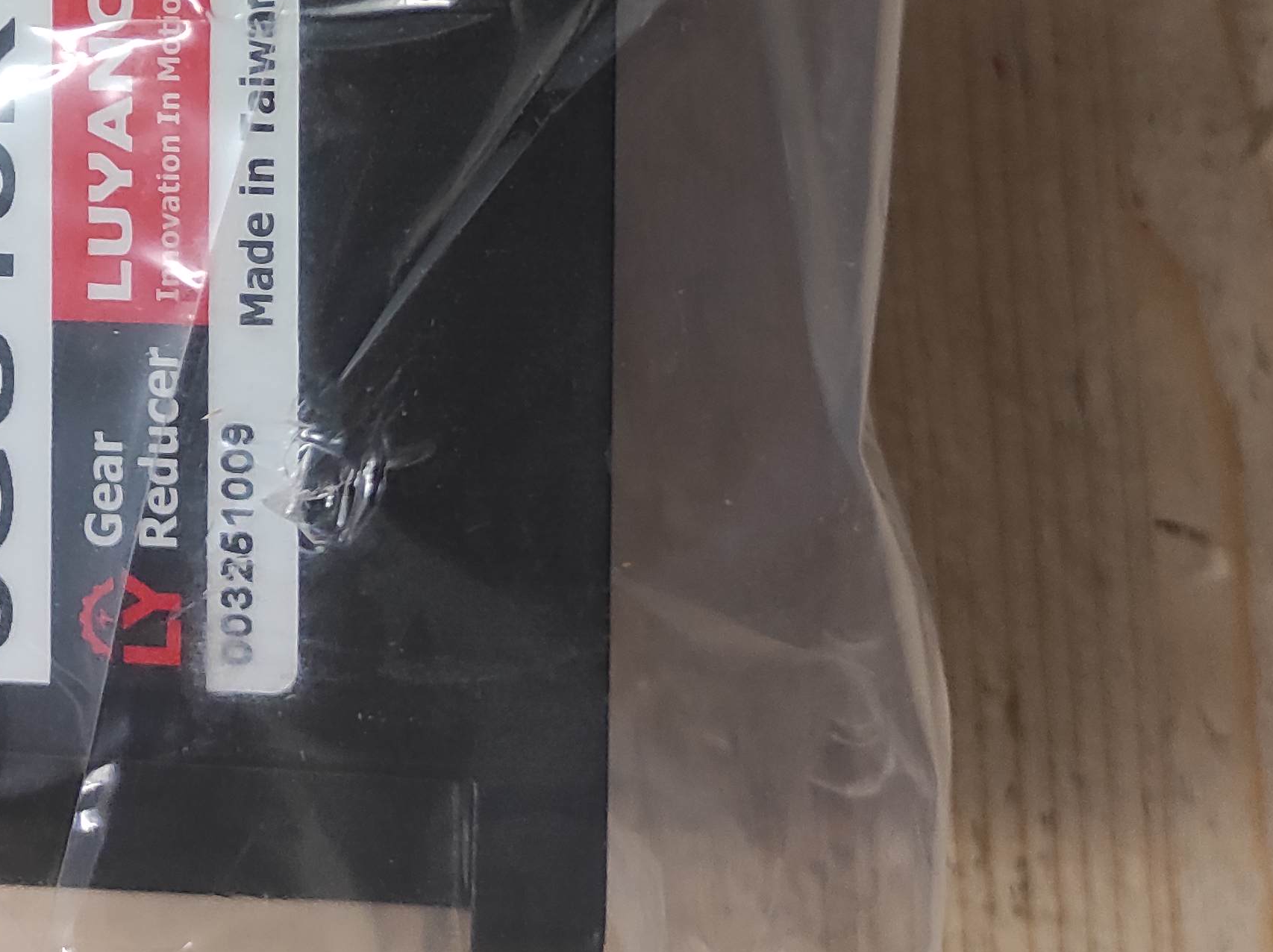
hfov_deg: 26.9
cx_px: -22
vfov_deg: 20.1
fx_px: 2498
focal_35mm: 68
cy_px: -233
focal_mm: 5.43
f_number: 1.89
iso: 424
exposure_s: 1/33
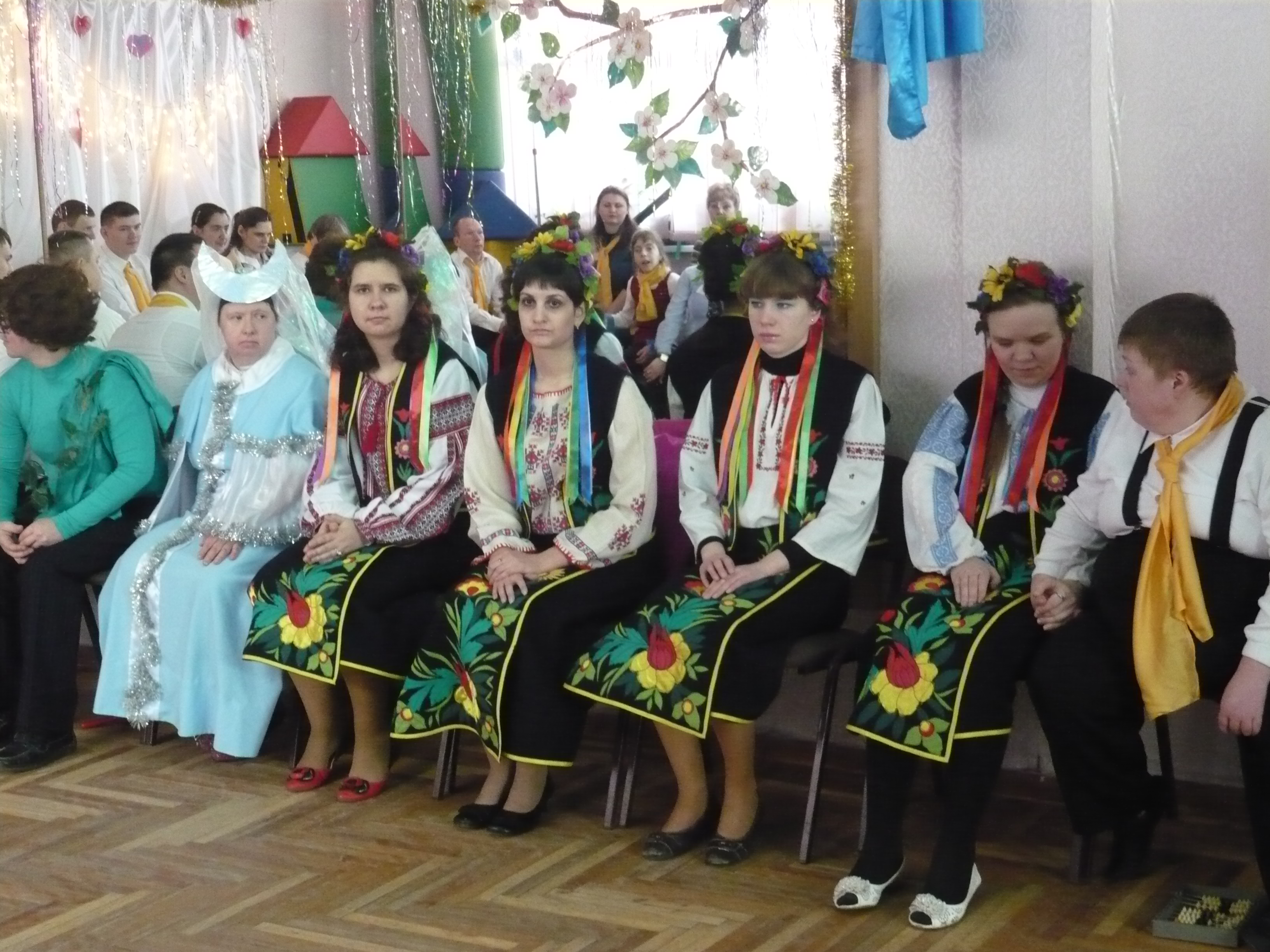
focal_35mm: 55
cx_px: 635
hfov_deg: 34.9
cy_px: 476
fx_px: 2018
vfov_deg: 26.6
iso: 800
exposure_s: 1/30
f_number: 3.4
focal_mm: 9.1
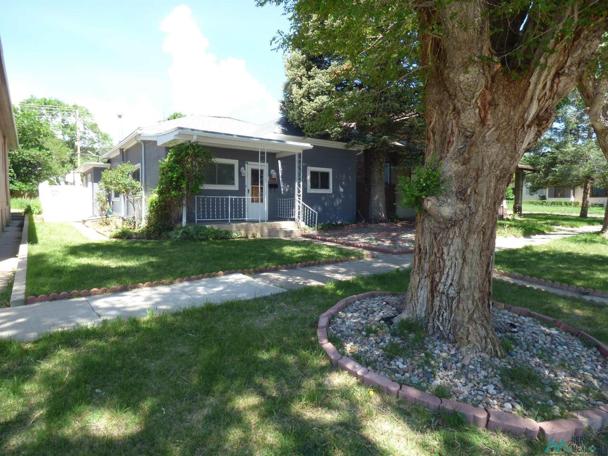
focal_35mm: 20
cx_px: 304
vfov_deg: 66.0
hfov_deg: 81.7
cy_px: 228
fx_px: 351
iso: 100
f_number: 5.6
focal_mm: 3.58
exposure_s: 1/80
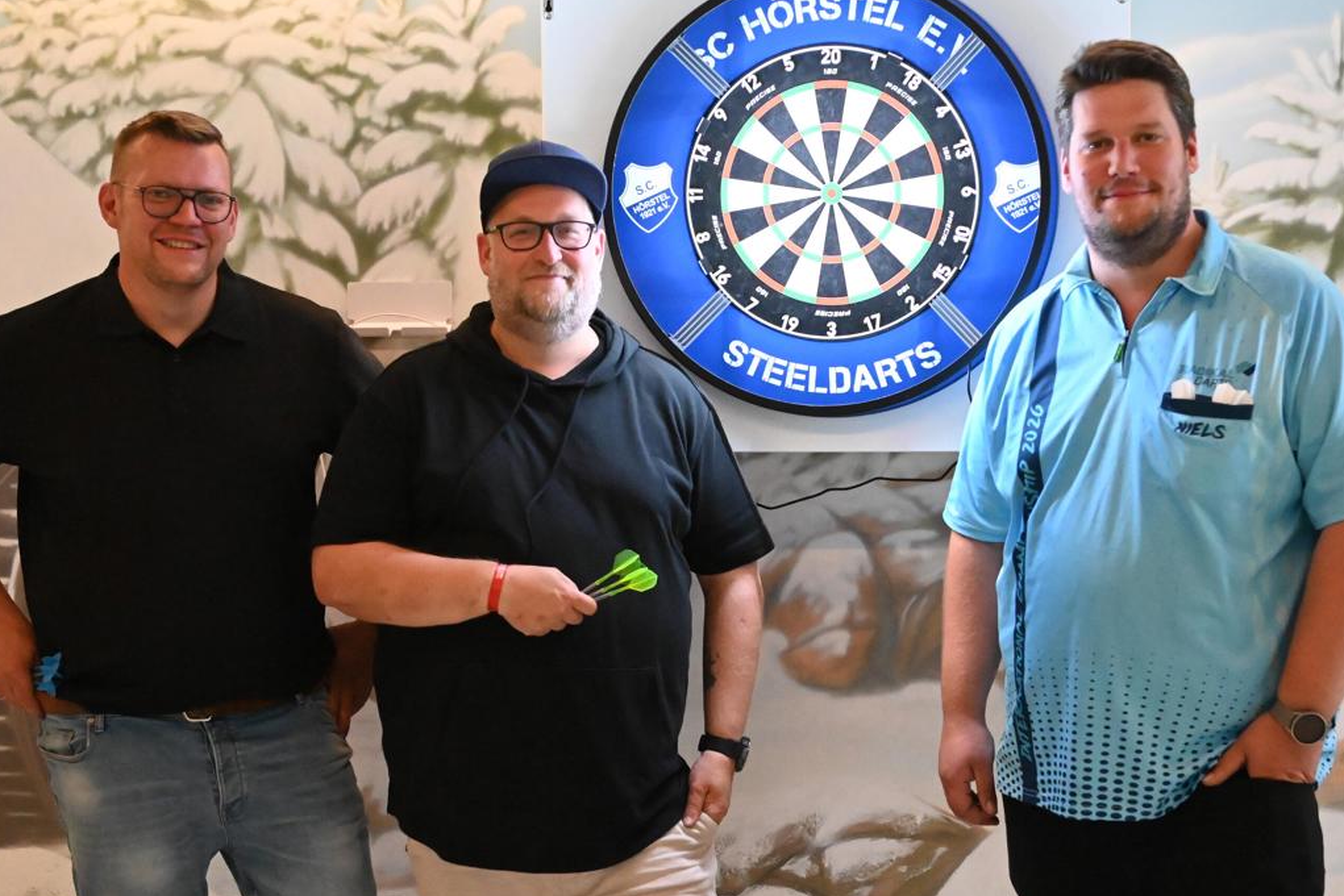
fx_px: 1755
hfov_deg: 41.9
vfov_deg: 28.7
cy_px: 468
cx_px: 648
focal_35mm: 47
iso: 16000
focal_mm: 40
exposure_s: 1/1250
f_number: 2.8
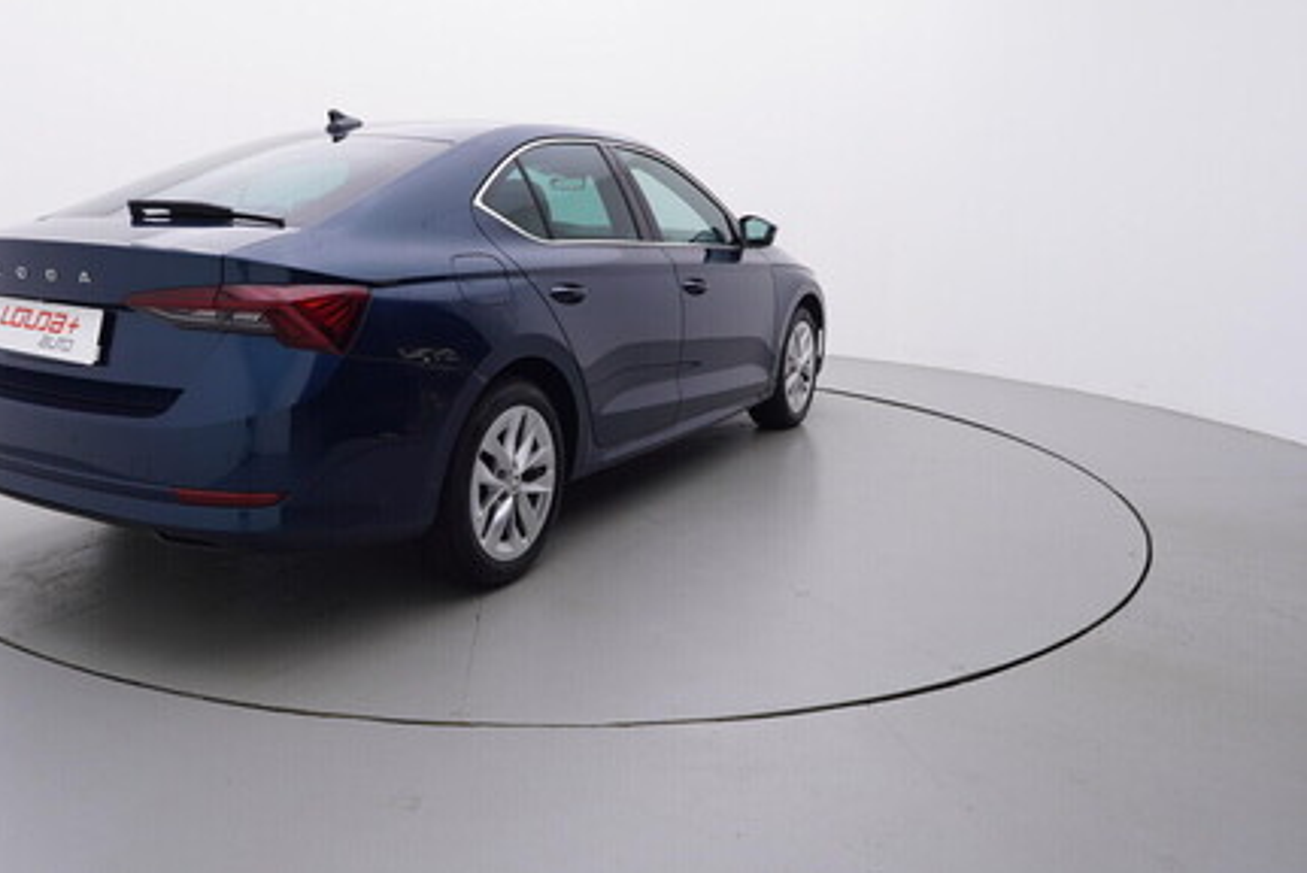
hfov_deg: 63.2
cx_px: 478
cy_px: 353
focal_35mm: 29
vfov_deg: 45.3
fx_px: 1040
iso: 200
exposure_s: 1/80
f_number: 5
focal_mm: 15
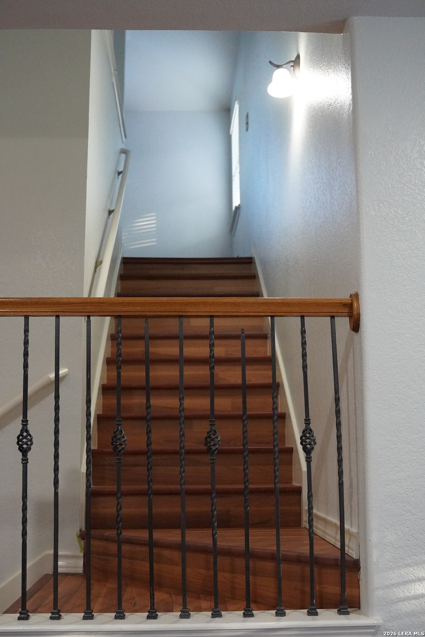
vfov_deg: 46.4
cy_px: 318
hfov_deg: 31.9
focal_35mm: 42
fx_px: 744
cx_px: 212
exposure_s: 1/640
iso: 6400
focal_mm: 28
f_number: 2.8
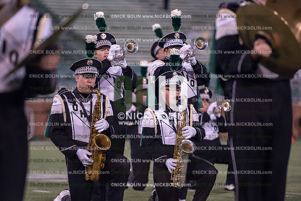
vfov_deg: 6.9
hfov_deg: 10.3
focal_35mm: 200
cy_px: 100
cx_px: 150
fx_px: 1673
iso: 2500
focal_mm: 200
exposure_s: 1/1250
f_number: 2.8
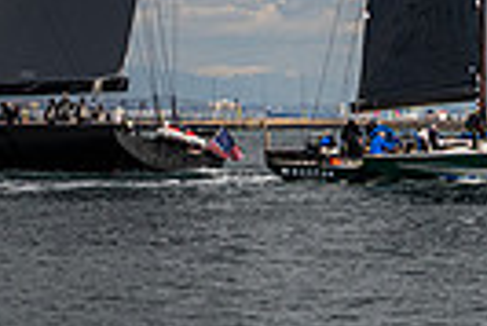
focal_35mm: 458
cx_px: 469
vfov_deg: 3.0
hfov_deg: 4.5
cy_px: -361
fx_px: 6202
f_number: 5.6
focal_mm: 100
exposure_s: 1/3200
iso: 400
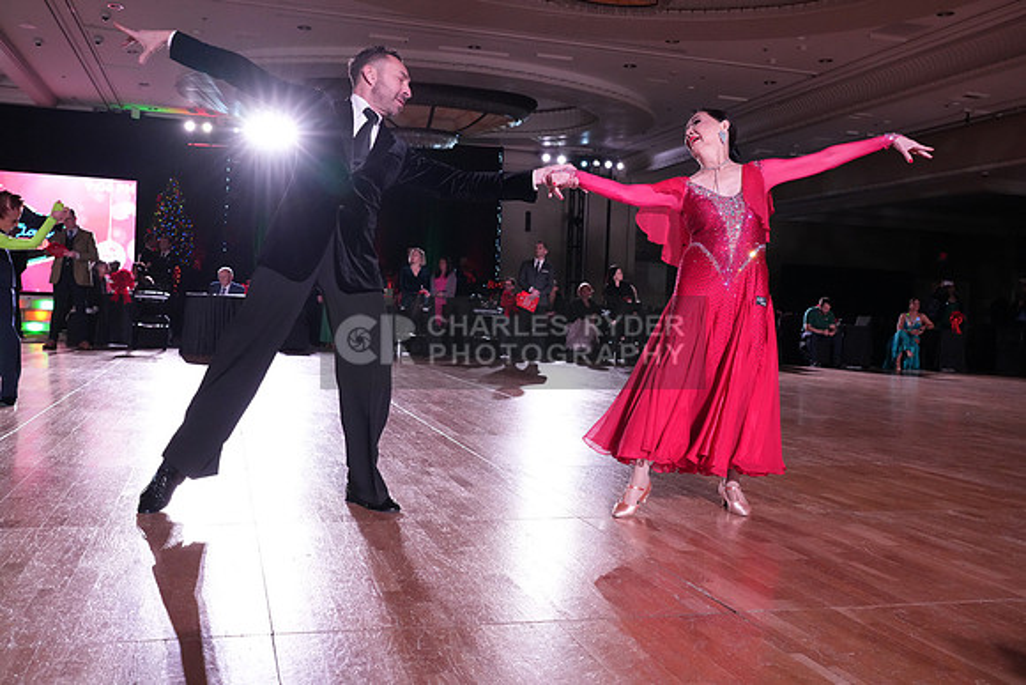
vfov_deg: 38.9
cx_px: 513
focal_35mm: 34
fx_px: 969
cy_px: 342
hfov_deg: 55.8
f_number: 5.6
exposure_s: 1/320
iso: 5000
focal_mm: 34
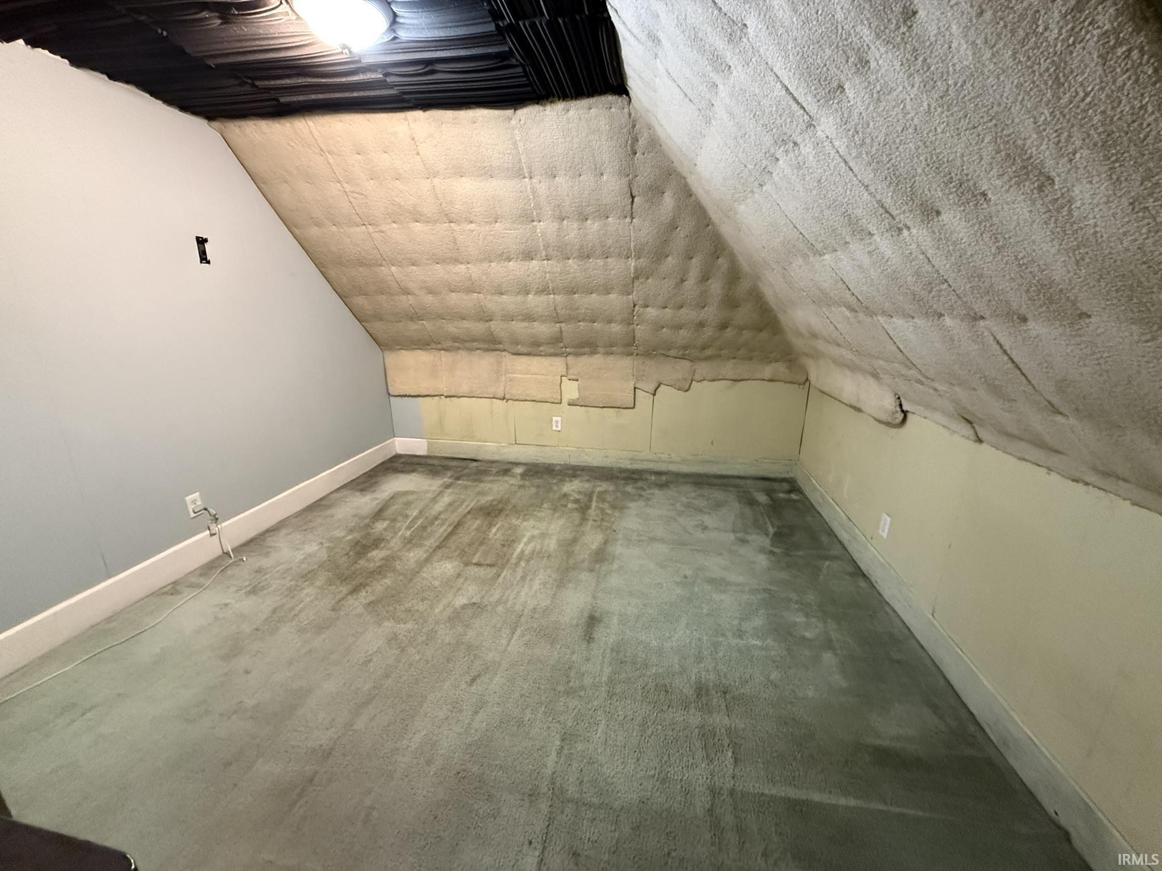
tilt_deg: -16.5
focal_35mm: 14
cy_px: 436
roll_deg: -0.7
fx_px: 470
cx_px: 581
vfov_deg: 85.7
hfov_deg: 102.1
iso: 1000
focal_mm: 2.22
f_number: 2.2
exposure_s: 1/60
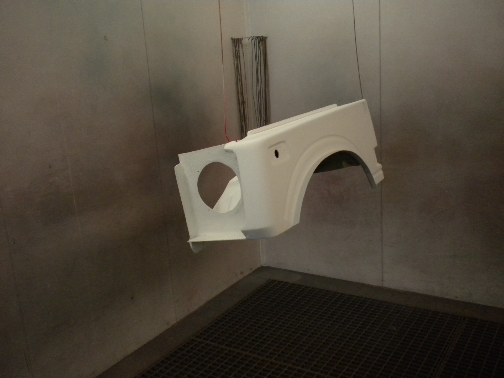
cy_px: 189
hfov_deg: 52.6
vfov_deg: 40.7
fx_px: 510
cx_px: 252
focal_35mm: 35
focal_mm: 6.3
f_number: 3.1
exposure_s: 1/390
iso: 400
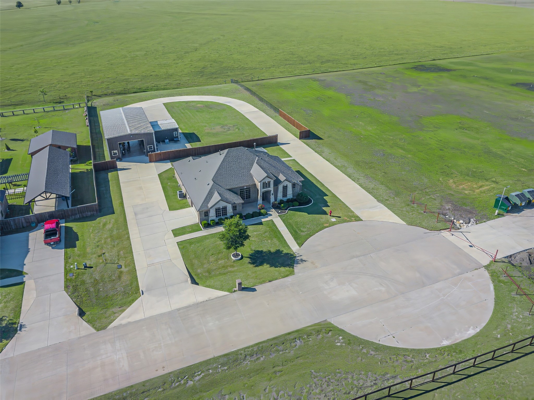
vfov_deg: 53.0
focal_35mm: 26
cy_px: 200
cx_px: 267
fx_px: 401
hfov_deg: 67.3
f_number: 2.2
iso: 100
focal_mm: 4.7
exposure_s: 1/2500
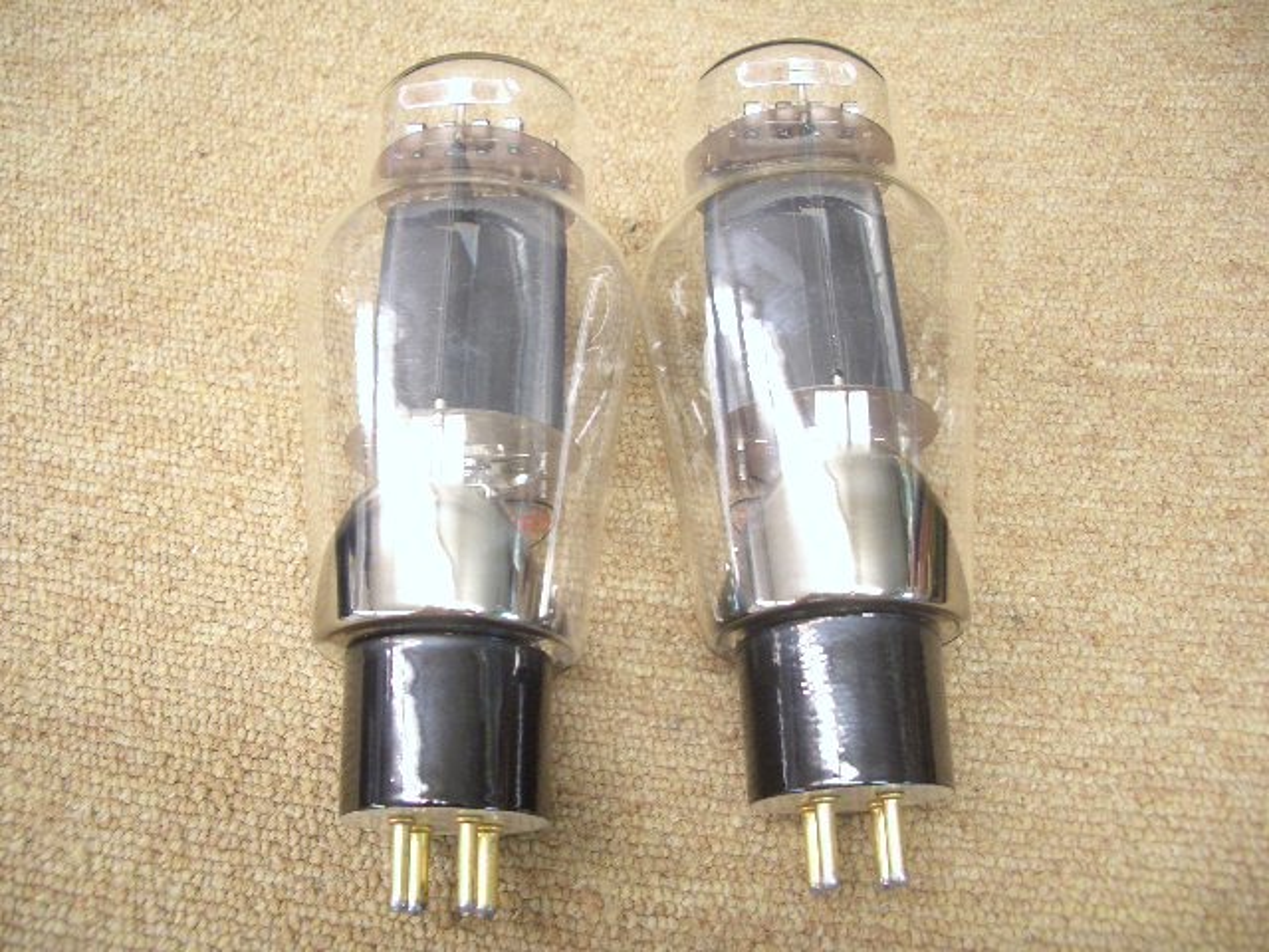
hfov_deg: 52.6
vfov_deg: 40.7
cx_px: 634
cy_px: 476
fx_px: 1283
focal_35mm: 35
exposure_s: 1/10
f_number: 2.6
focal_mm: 5.8
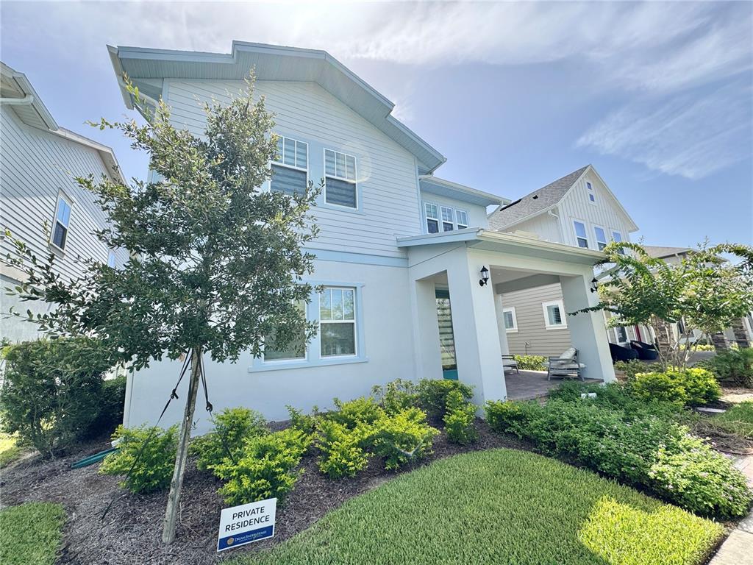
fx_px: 305
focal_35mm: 14
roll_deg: +2.0
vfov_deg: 85.7
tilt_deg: +11.8
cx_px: 376
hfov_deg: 102.1
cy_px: 282
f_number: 2.2
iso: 40
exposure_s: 1/993
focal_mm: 2.22
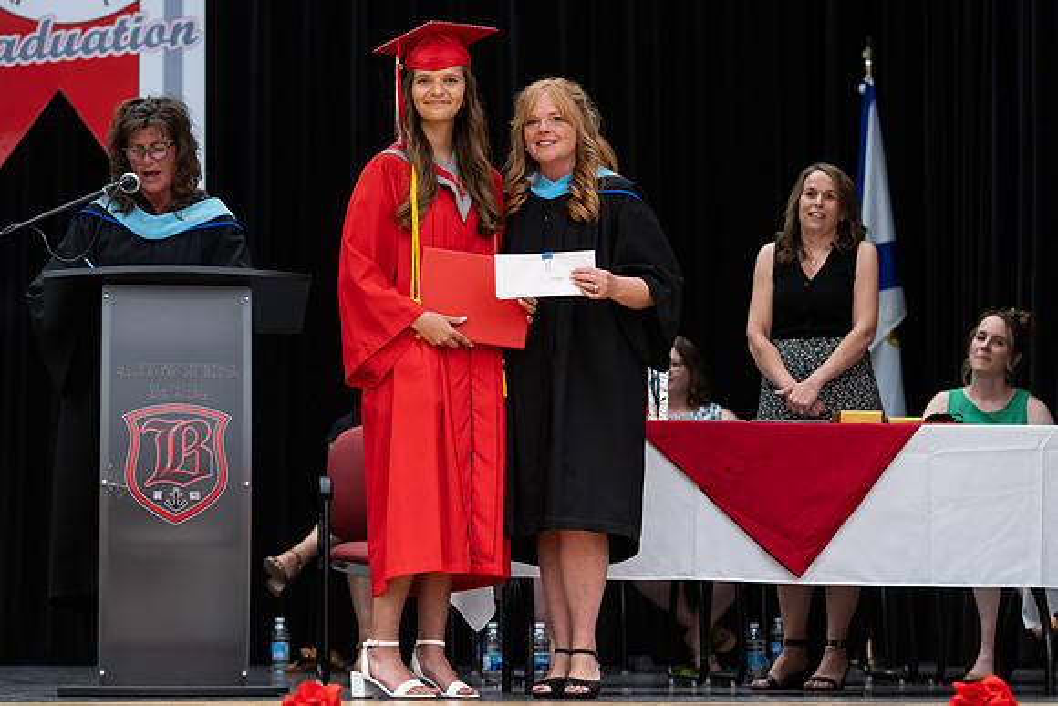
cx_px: 504
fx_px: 3319
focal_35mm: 113
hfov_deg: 18.1
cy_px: 350
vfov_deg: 12.1
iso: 1000
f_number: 2.8
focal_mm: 85
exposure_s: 1/200
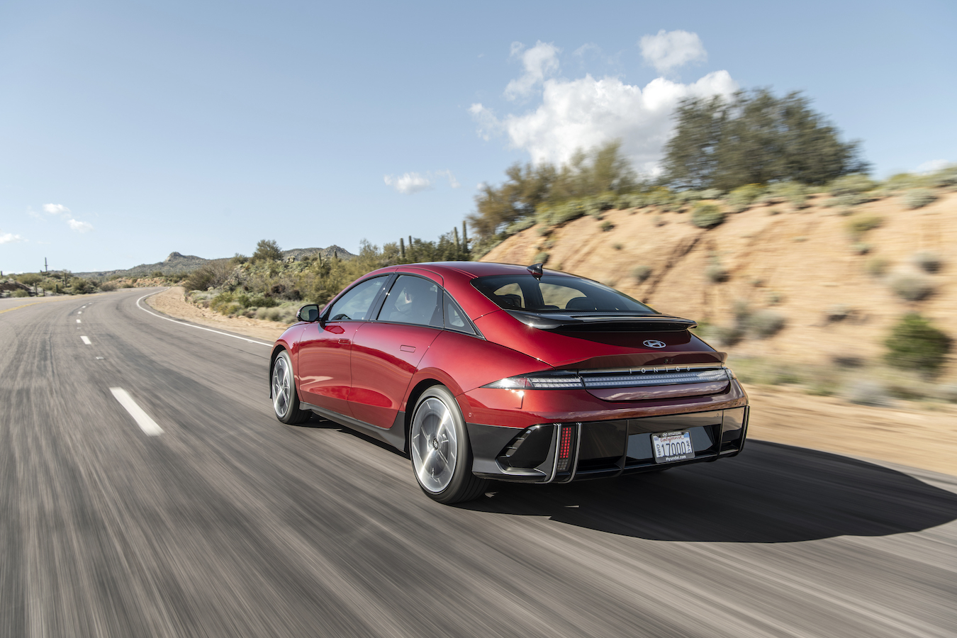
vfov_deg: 46.4
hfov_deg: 65.5
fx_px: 744
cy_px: 319
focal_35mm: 28
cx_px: 478
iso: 31
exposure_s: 1/40
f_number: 8
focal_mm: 28
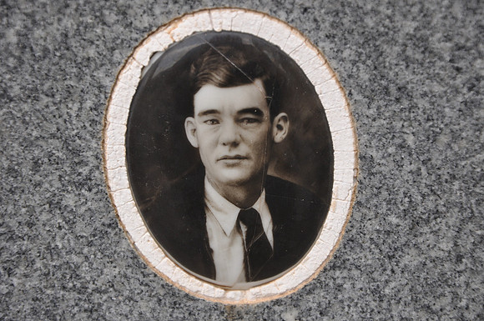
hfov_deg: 15.2
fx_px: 1812
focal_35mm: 135
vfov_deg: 10.1
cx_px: 242
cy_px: 160
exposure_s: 1/160
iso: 200
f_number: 6.3
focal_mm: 90
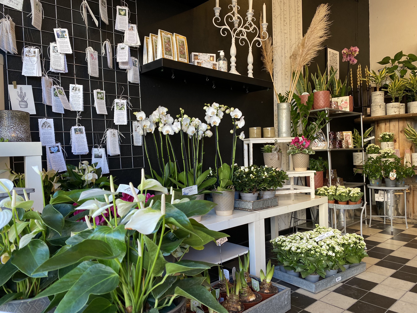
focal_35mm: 26
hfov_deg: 67.3
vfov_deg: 53.1
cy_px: 156
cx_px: 208
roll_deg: +1.0
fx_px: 313
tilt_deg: -1.6
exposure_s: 1/100
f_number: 1.8
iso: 100
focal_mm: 4.25
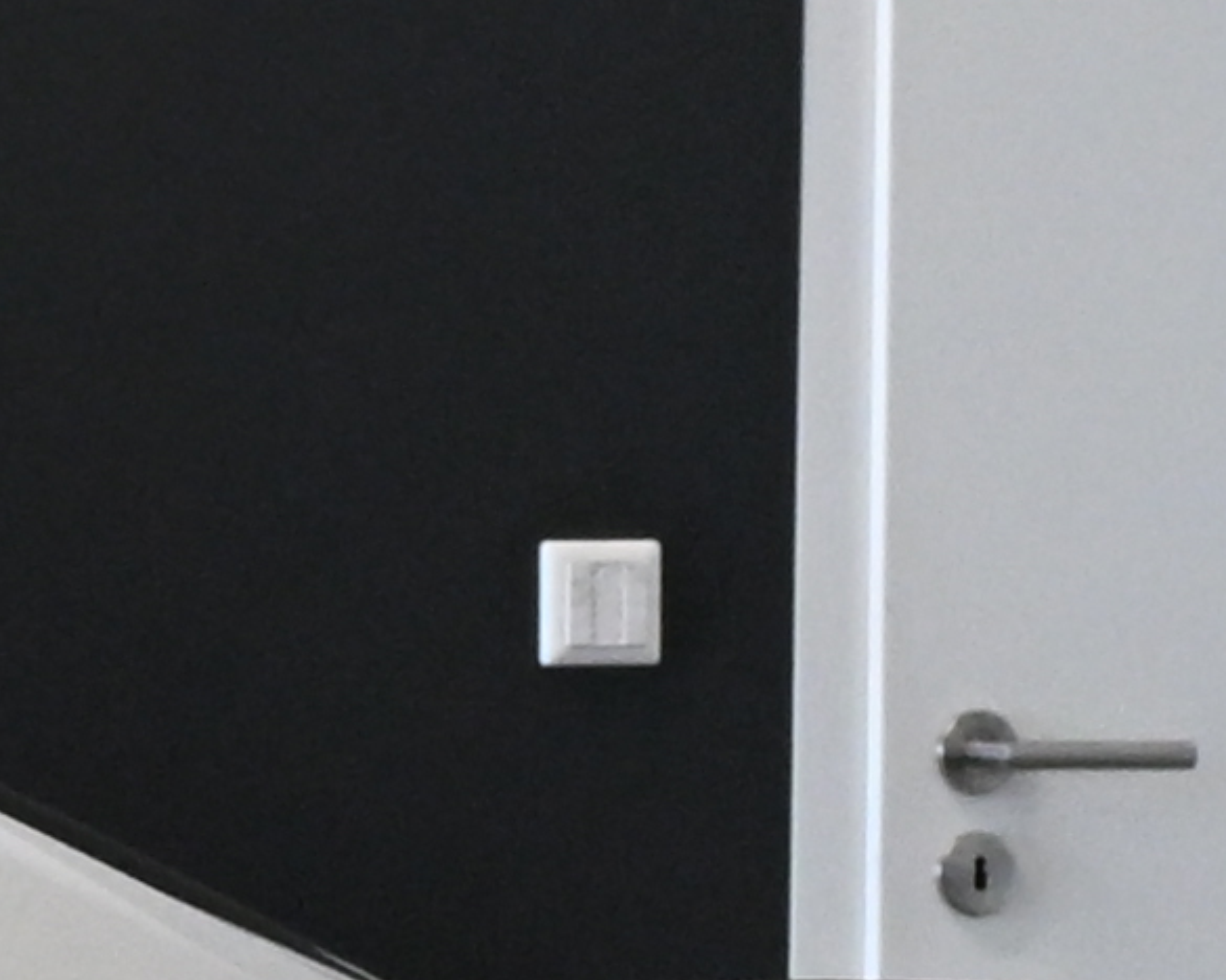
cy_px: 1141
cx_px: -3118
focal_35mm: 415
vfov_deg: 3.7
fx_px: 15075
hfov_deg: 4.4
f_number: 8
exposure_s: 1/125
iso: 1600
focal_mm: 31
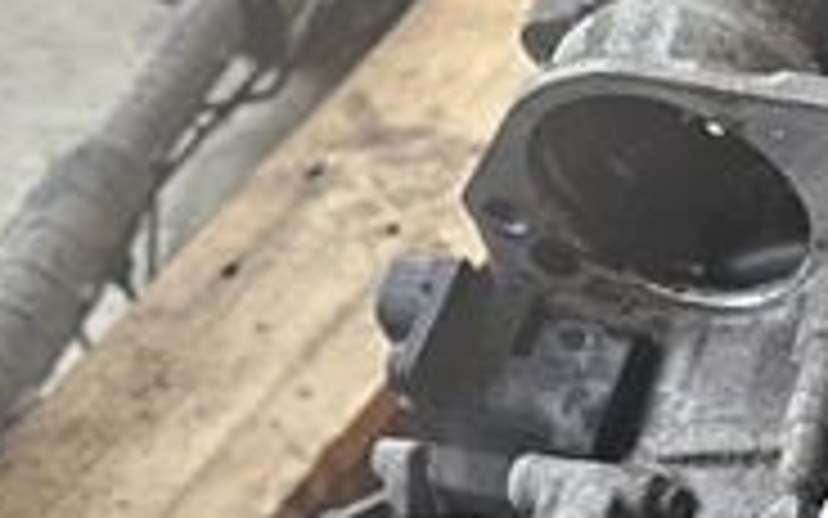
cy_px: 752
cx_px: 904
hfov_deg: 23.0
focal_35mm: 85
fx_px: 1918
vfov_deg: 14.4
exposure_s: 1/100
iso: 160
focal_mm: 5.4
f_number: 1.8
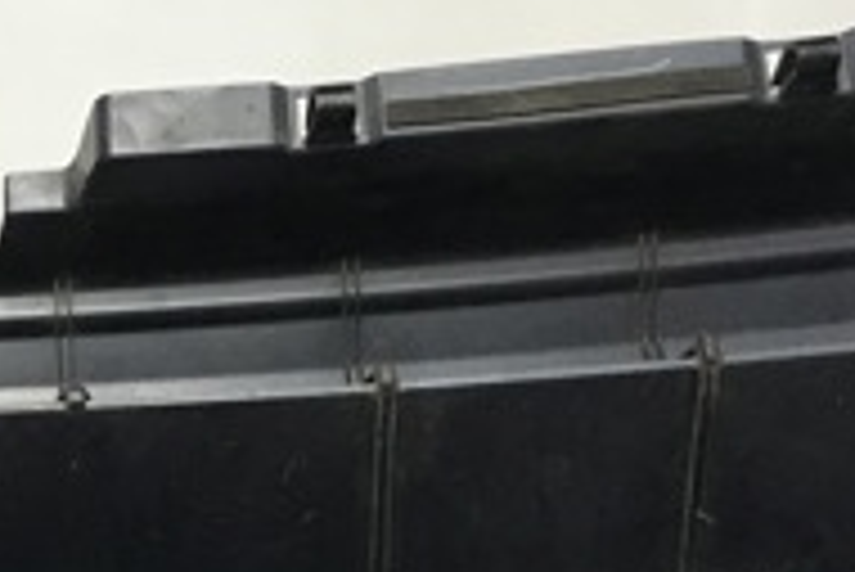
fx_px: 2329
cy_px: 520
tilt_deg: -69.3
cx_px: -50
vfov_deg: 13.9
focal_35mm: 98
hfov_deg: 20.0
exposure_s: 1/33
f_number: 1.8
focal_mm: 3.99
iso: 32
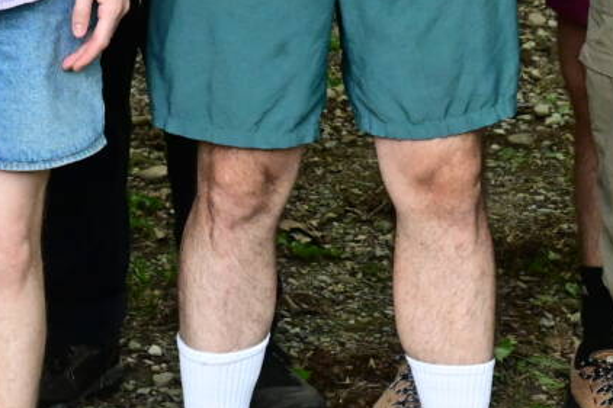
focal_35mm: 185
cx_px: 424
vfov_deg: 7.2
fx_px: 3149
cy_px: -310
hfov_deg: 11.1
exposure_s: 1/800
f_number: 5.6
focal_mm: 30.5
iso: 4000
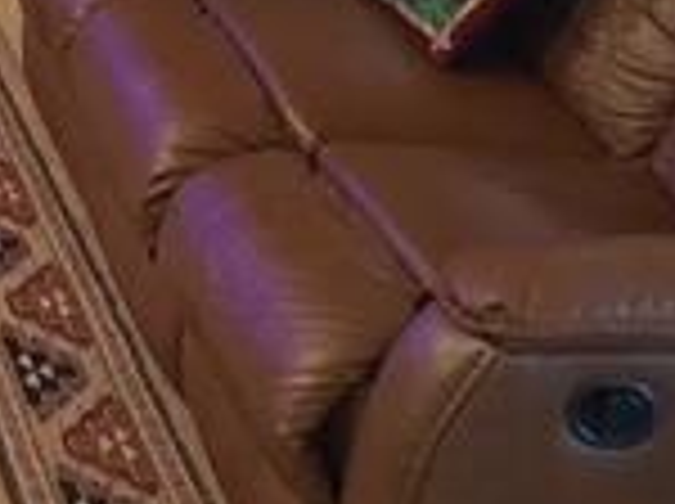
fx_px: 2414
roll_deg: +2.0
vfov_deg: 10.9
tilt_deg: -6.5
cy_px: -490
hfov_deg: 14.1
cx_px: -536
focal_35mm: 124
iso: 250
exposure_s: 1/40
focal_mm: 3
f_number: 1.8
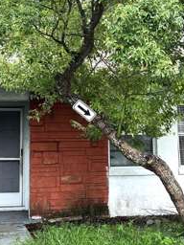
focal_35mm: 73
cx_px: 117
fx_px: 517
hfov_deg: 20.1
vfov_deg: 26.7
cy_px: 112
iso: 40
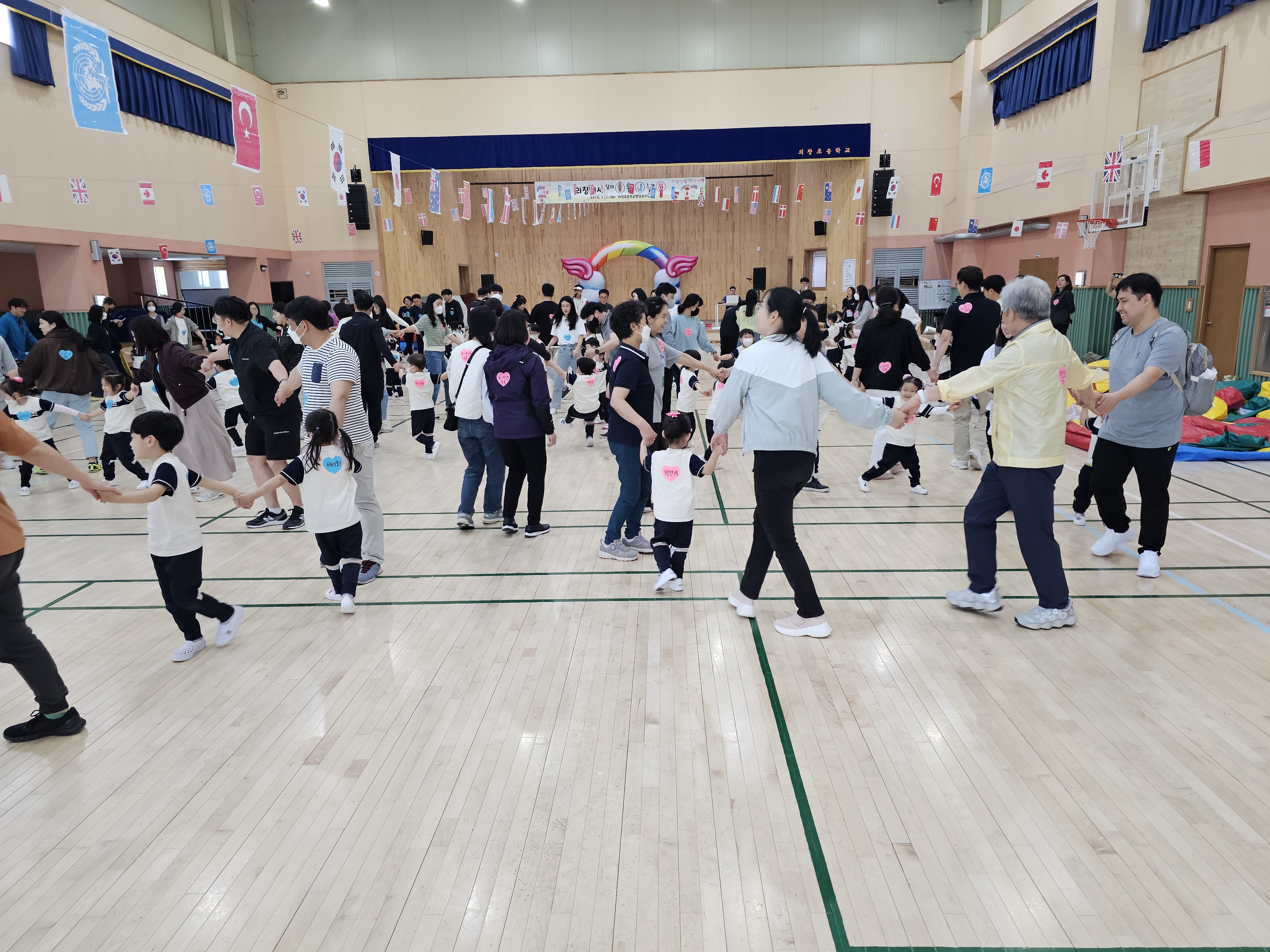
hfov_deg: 73.9
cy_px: 476
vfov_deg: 58.9
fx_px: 844
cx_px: 635
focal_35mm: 23
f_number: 1.7
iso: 200
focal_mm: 6.3
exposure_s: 1/120
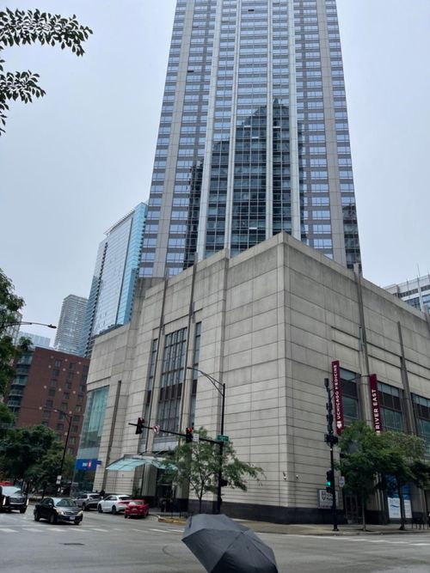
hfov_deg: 54.9
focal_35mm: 25
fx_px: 414
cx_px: 215
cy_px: 286
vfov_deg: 69.4
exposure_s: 1/1387
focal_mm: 5.1
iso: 32
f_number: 1.6
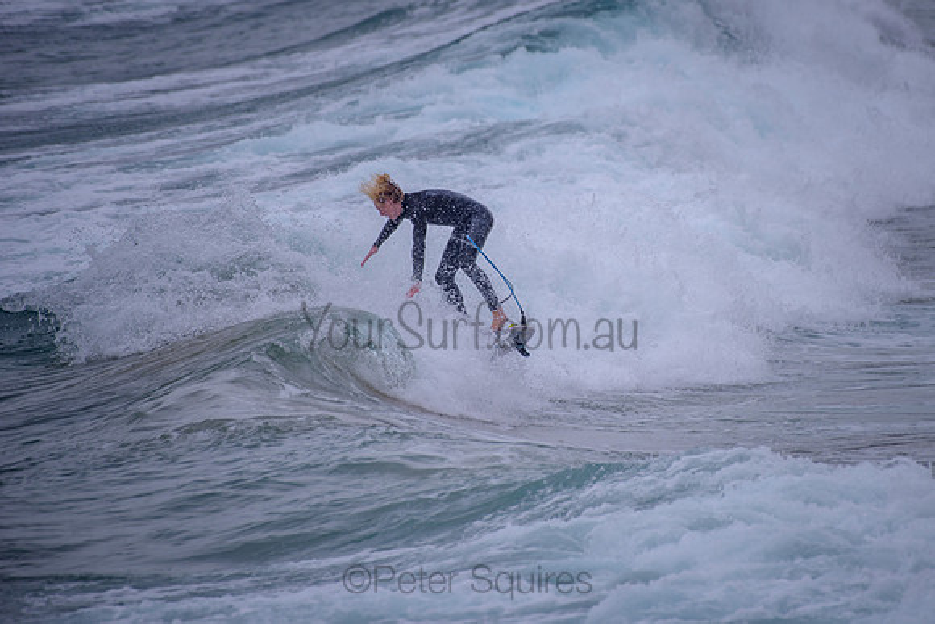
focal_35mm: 613
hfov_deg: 3.4
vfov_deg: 2.2
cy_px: 245
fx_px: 15925
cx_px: 573
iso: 100
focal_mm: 500
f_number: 5.6
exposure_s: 1/2000
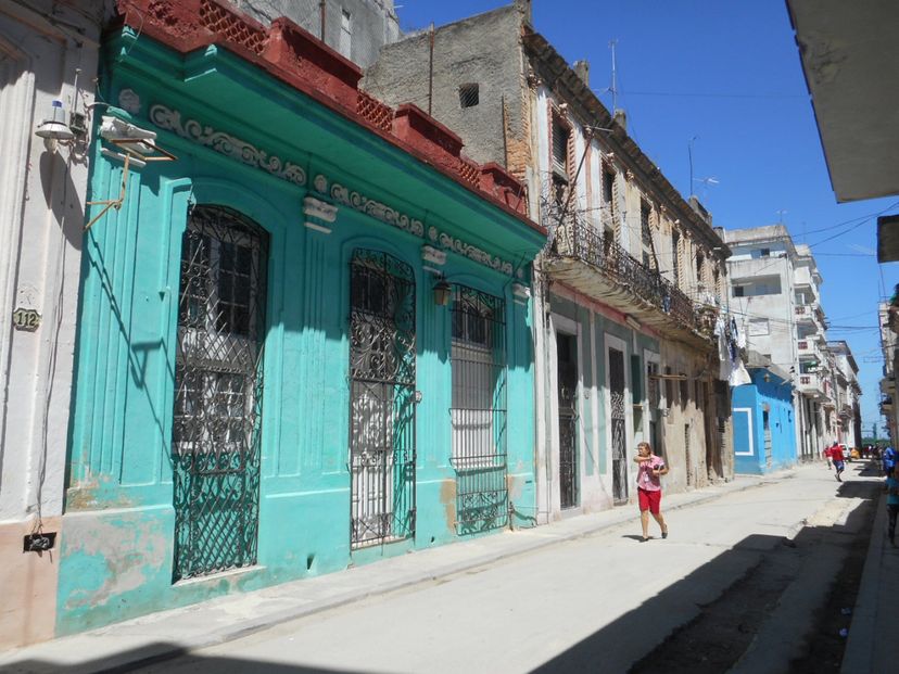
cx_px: 450
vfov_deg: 48.2
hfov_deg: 61.7
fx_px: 753
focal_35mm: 29
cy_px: 337
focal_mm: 5.2
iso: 80
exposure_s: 1/640
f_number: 4
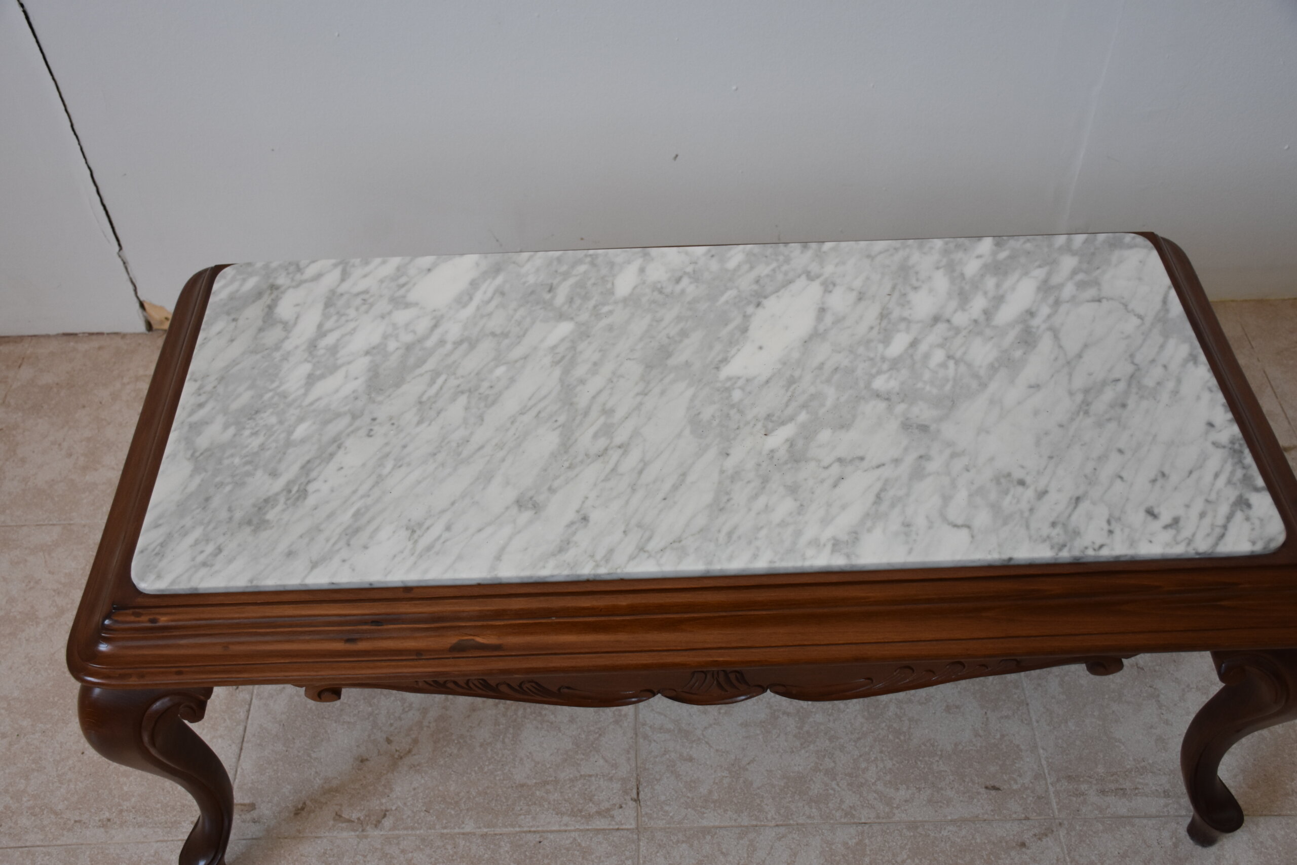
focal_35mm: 36
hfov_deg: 53.1
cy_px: 432
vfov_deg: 36.9
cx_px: 648
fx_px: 1297
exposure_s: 1/100
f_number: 5
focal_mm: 24
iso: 800
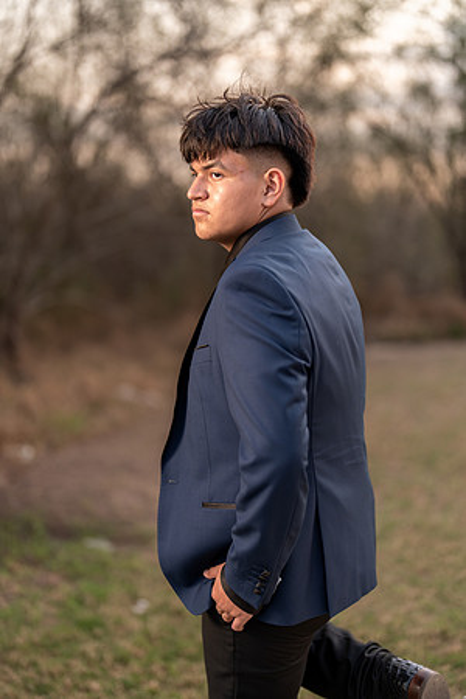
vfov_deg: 39.6
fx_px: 971
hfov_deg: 27.0
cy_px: 350
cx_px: 233
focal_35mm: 50
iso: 100
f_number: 1.2
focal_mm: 50
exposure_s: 1/250
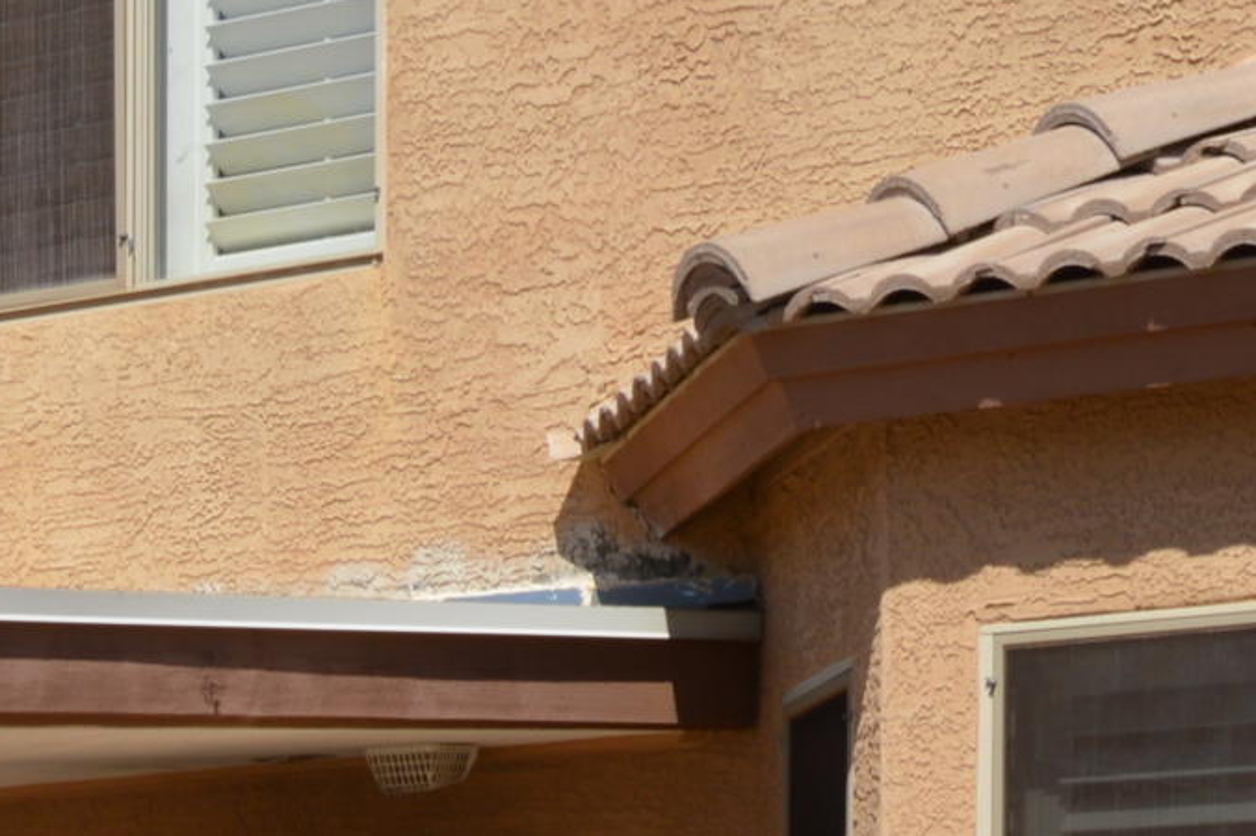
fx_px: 6033
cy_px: 1670
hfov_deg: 11.2
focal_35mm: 173
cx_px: -831
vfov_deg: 7.6
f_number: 13
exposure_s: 1/200
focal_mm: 26
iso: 100
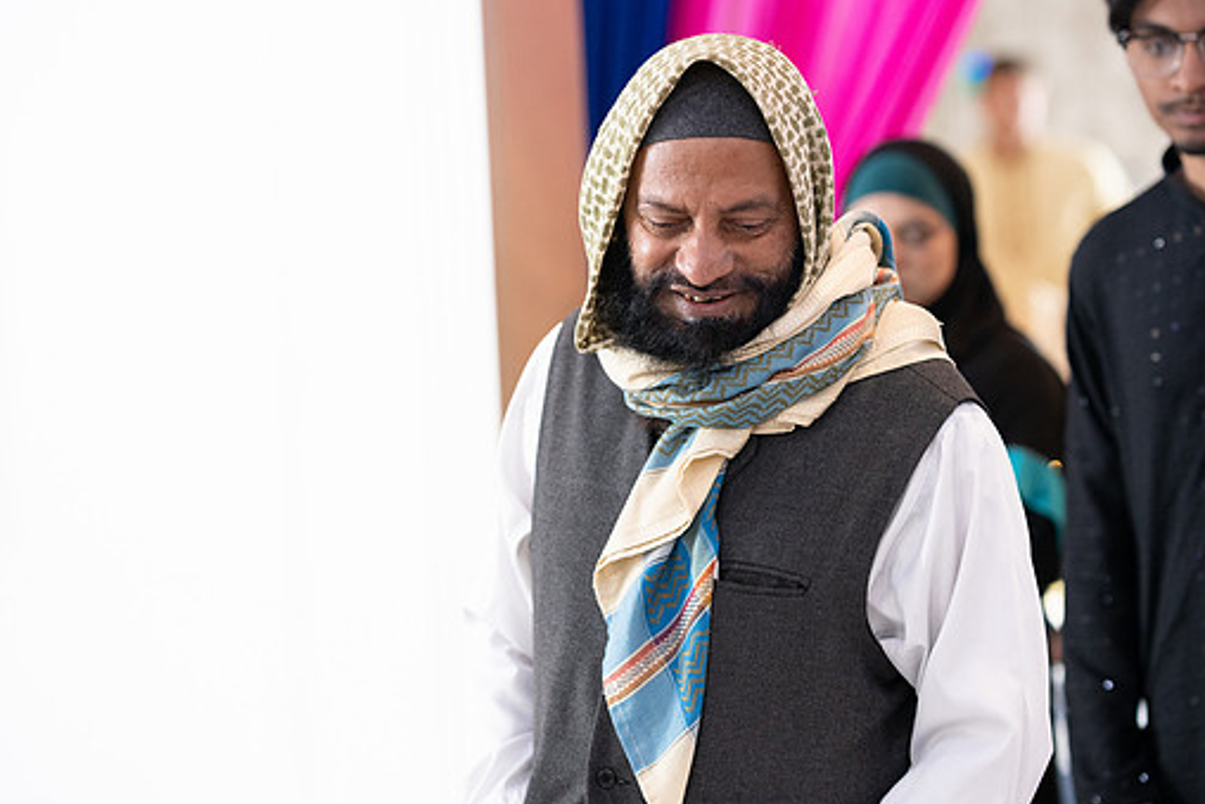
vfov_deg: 14.1
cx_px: 624
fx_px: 3248
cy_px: 376
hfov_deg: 21.0
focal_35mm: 97
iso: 2000
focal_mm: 85
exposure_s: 1/160
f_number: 2.2
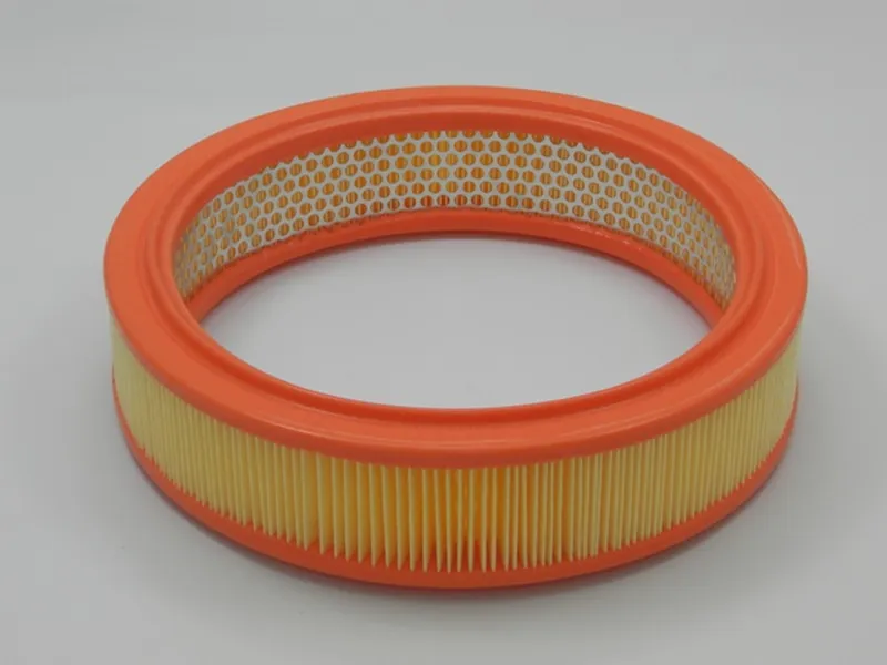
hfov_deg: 23.8
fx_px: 2101
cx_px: 444
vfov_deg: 18.0
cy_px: 332
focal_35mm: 82
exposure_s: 1/160
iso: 160
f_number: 4.2
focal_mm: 14.6
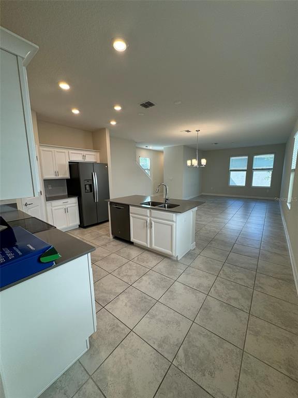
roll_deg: +1.4
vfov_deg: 102.1
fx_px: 161
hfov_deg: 85.7
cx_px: 149
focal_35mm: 14
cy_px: 199
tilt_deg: -9.5
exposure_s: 1/120
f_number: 2.2
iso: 80
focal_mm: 2.22
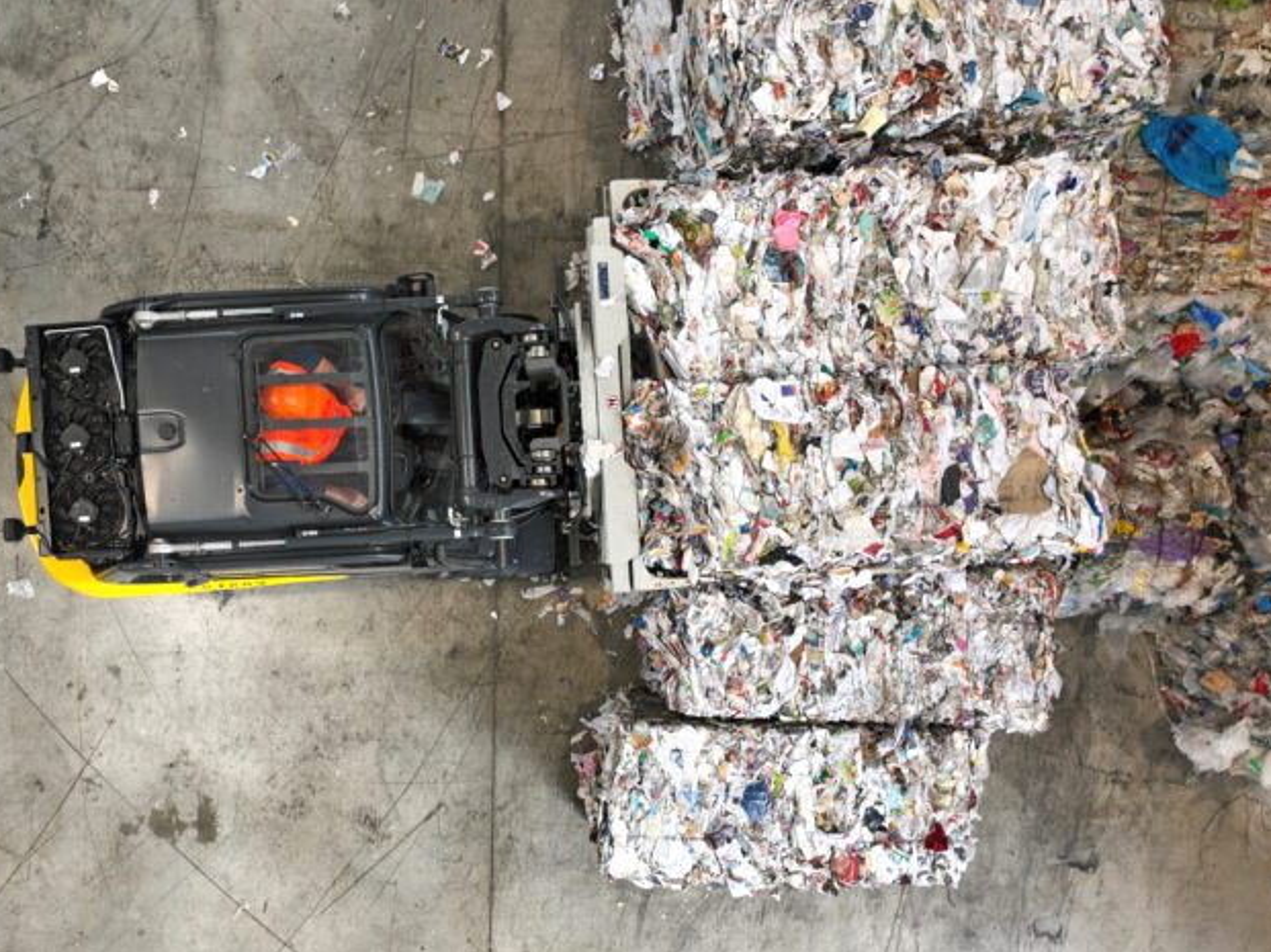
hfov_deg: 61.2
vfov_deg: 48.0
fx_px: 1064
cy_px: 555
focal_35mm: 29
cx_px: 512
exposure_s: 1/60
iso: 100
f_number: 2.8
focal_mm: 12.29
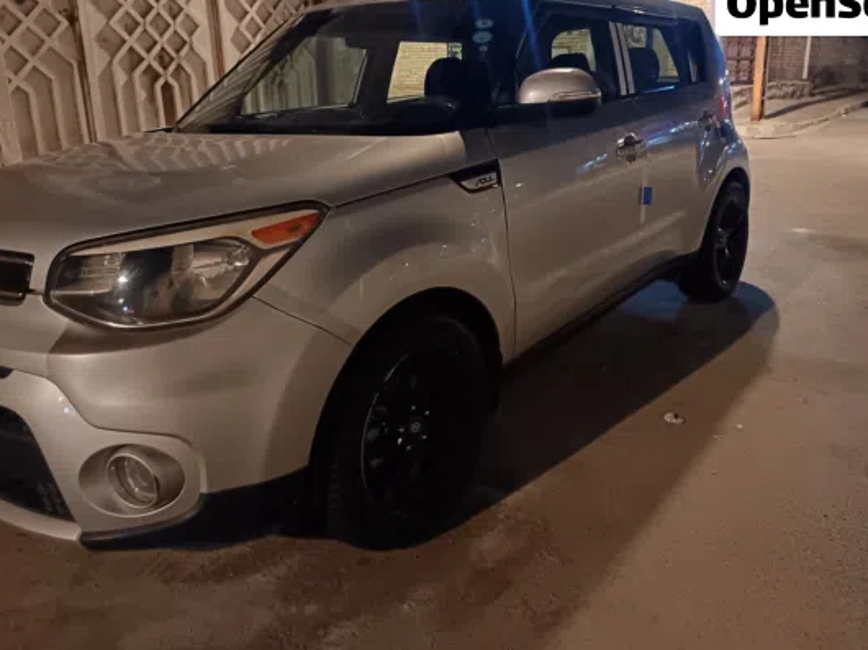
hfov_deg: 61.6
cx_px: 468
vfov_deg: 48.0
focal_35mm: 29
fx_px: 727
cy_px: 272
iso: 4410
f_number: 1.75
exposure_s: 1/17.1
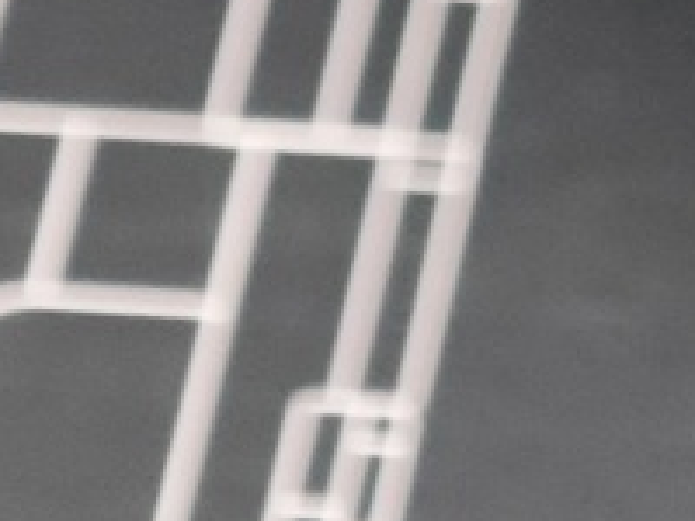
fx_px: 10260
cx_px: 1661
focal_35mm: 511
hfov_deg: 3.8
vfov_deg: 2.9
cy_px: -816
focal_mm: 22.48
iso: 1776
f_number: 2.67
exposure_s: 1/10
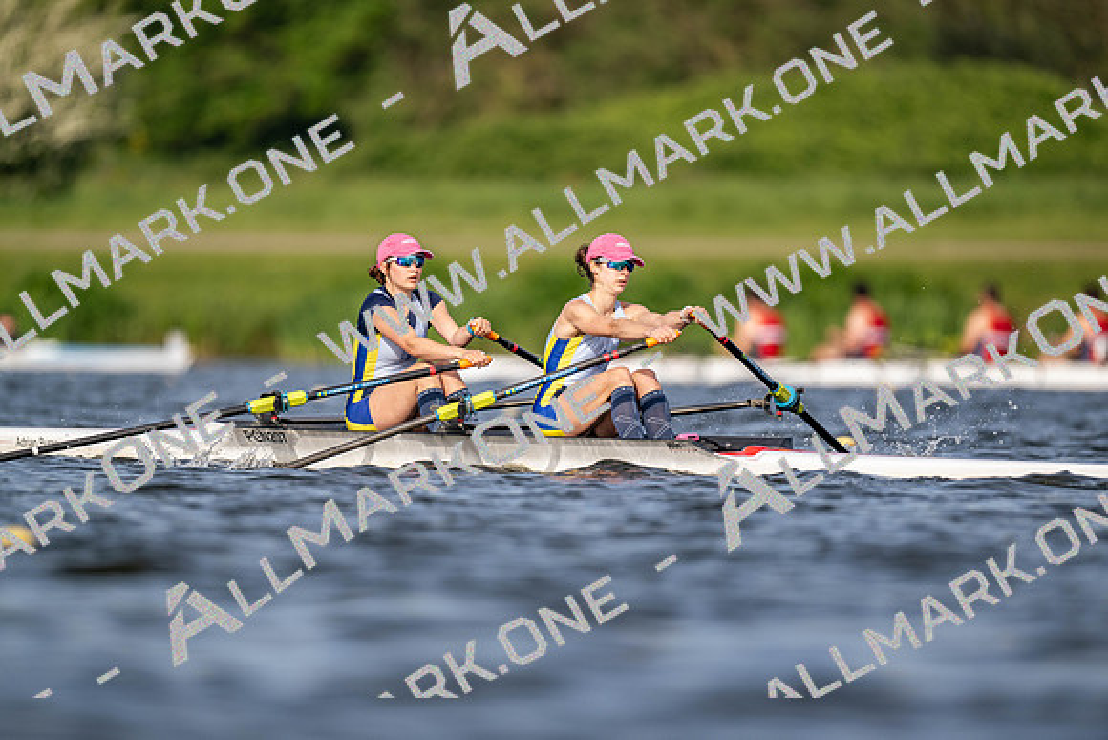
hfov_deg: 3.4
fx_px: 18470
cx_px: 554
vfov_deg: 2.3
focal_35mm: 600
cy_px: 370
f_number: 4
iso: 250
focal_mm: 600
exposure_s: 1/2500
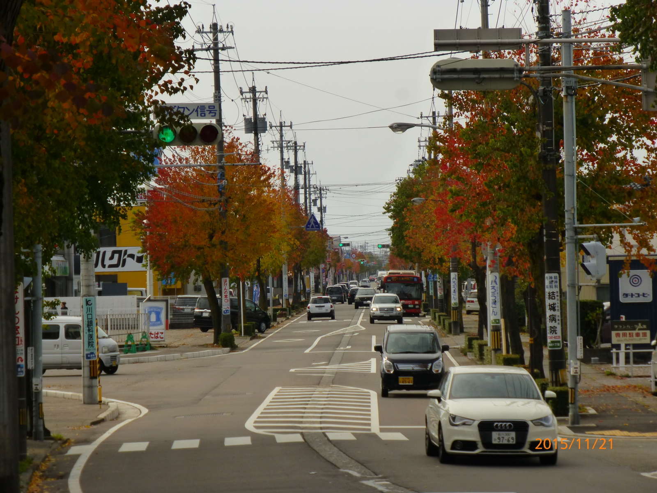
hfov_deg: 11.2
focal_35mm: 176
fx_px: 3340
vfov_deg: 8.4
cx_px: 328
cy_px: 246
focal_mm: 31.3
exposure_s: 1/640
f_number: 5.4
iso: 160
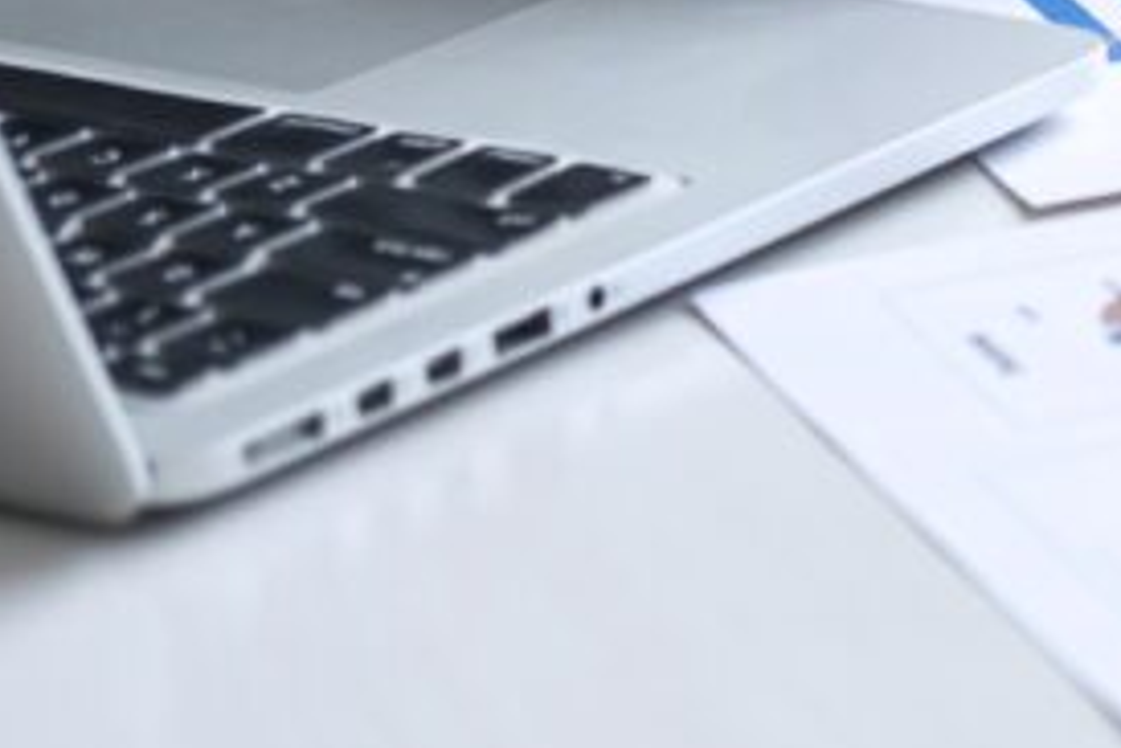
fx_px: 6168
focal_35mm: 198
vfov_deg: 6.9
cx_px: 2058
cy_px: -149
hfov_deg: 9.8
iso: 200
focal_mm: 35
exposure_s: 1/180
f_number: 2.8
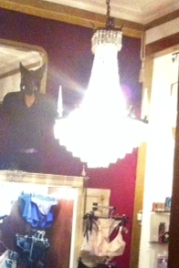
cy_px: 246
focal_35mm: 79
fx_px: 589
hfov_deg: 16.9
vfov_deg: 24.8
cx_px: 2
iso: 1000
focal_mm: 3.85
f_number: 2.8
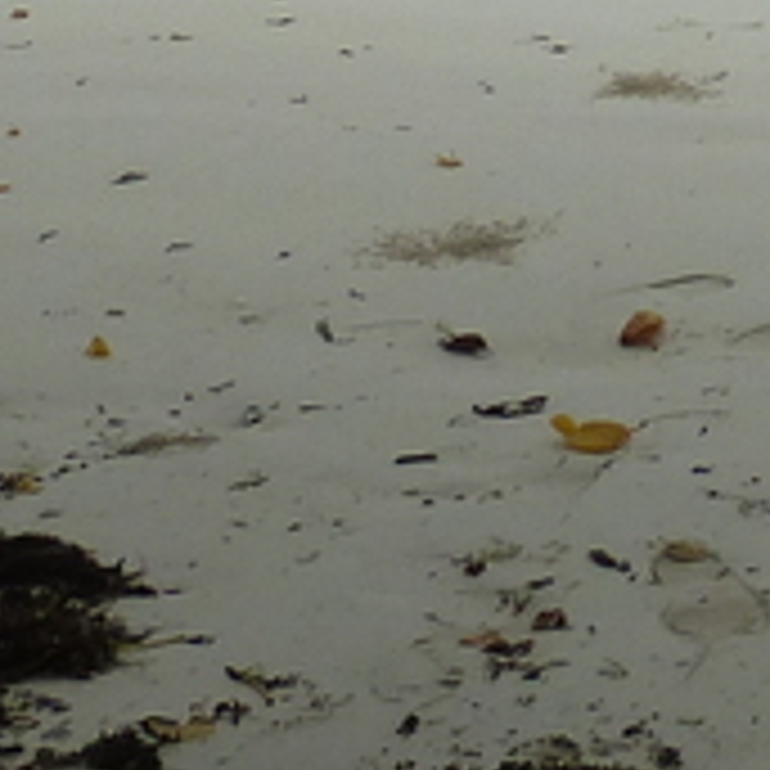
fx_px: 3901
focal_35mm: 155
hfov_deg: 10.9
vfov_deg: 10.1
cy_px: -950
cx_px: 1157
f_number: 4
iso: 80
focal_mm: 4.1
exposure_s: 1/250
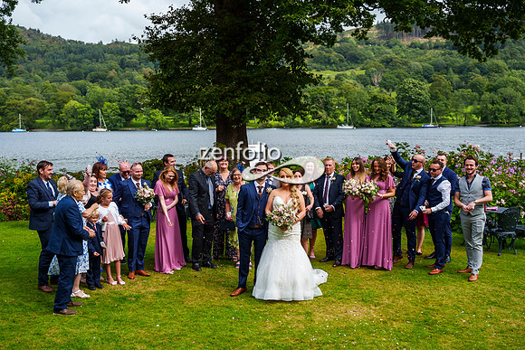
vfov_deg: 34.6
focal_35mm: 38
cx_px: 269
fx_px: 561
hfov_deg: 50.1
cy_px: 185
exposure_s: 1/4000
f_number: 3.5
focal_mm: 36
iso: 400
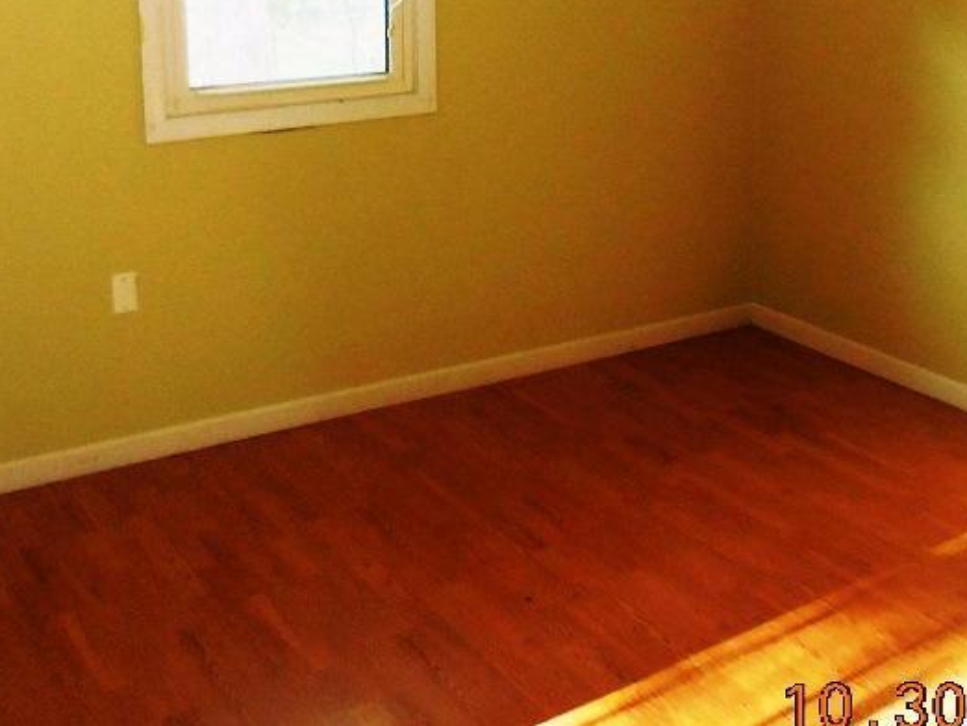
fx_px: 1369
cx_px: 515
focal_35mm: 49
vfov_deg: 29.0
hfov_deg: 38.9
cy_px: 135
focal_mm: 4.5
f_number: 3.3
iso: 400
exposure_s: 1/10
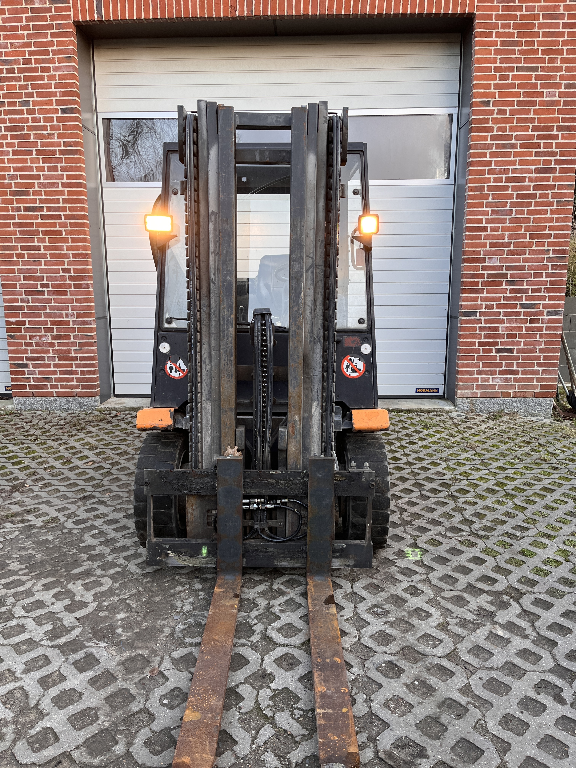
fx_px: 577
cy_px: 384
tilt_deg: -10.1
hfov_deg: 53.1
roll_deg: +0.4
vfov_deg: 67.3
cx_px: 288
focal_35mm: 26
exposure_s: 1/126
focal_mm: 5.1
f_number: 1.6
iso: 64
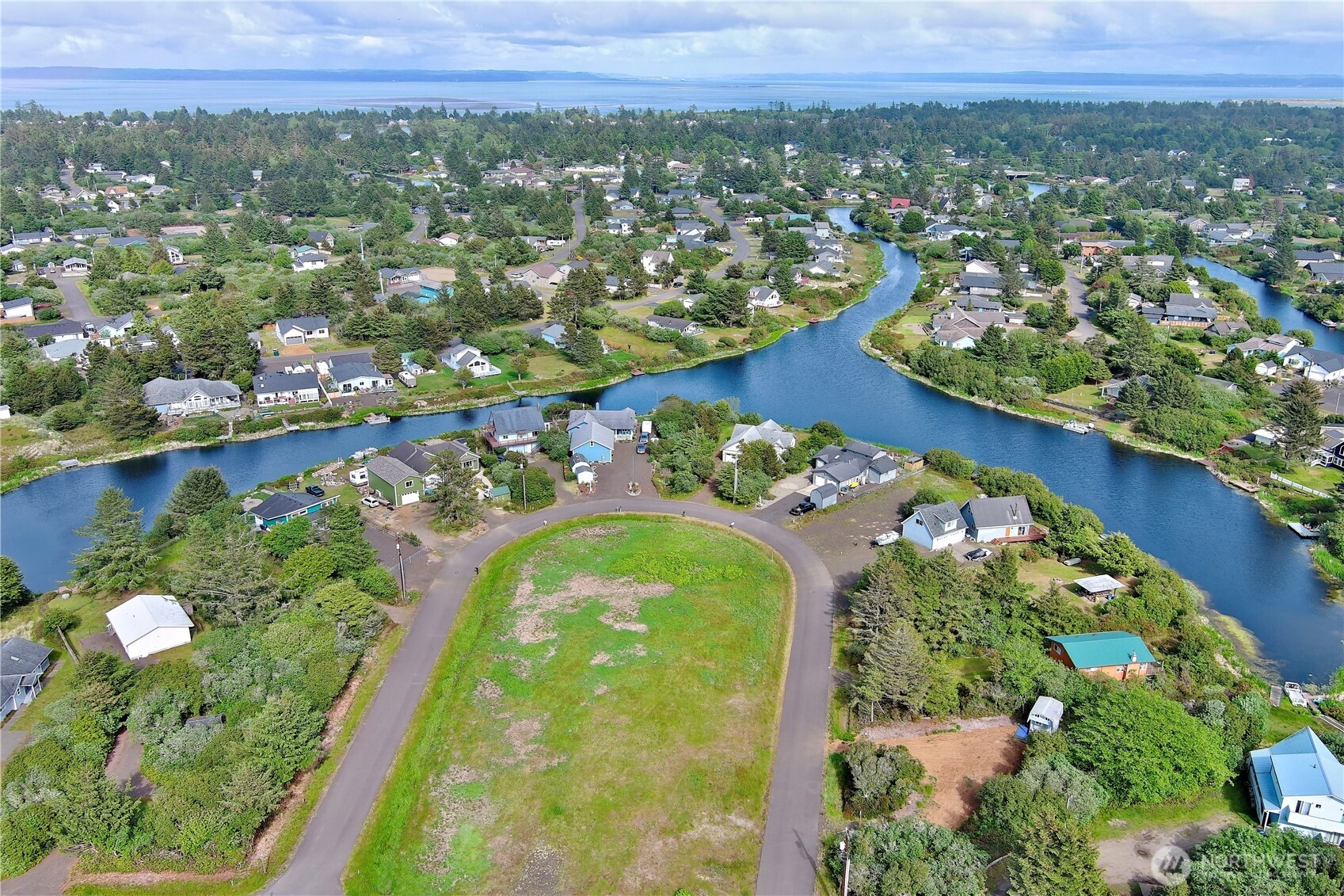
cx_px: 672
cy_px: 448
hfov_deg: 63.7
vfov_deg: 45.0
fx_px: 1082
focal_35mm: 29
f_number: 2.8
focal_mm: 10.57
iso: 100
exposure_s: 1/749
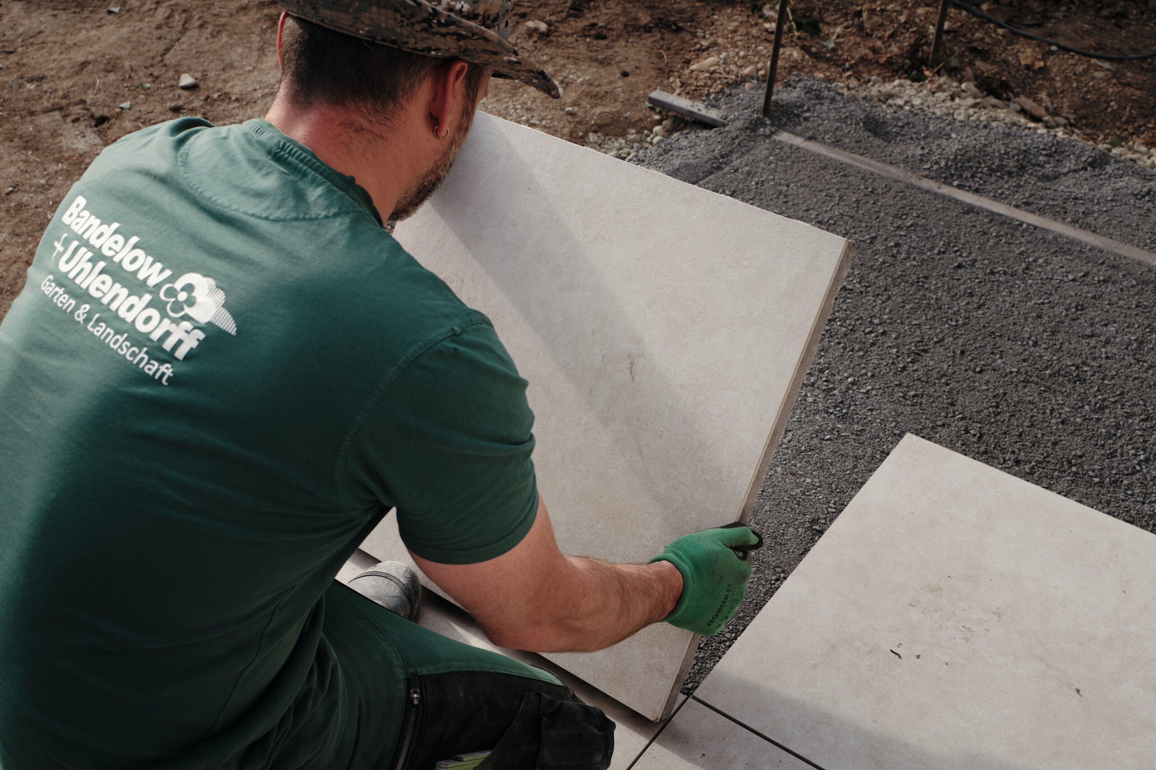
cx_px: 578
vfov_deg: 32.6
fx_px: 1316
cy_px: 385
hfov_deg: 47.4
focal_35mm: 41
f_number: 8
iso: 250
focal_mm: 41
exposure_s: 1/250
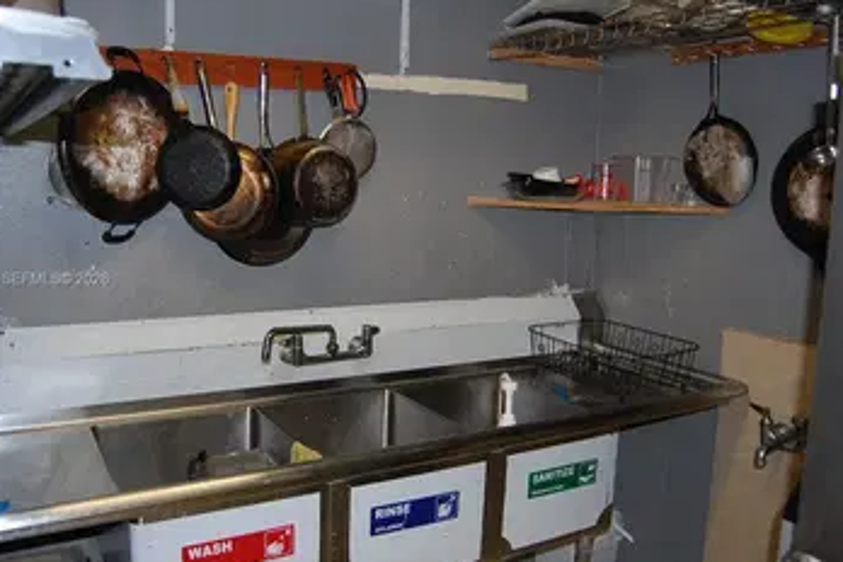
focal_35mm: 31
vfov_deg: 42.3
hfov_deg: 60.3
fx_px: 726
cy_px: 281
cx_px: 400
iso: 400
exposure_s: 1/60
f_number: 3.5
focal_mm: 18
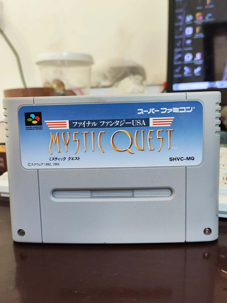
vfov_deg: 71.6
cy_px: 152
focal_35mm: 24
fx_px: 210
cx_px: 114
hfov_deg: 56.9
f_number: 1.8
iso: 163
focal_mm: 4.68
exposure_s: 1/50
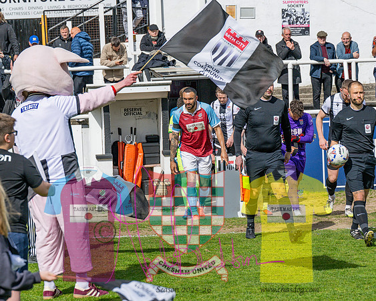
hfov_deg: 15.4
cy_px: 150
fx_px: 1391
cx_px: 188
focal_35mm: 125
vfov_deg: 12.3
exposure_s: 1/6400
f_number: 4
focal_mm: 74
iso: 200
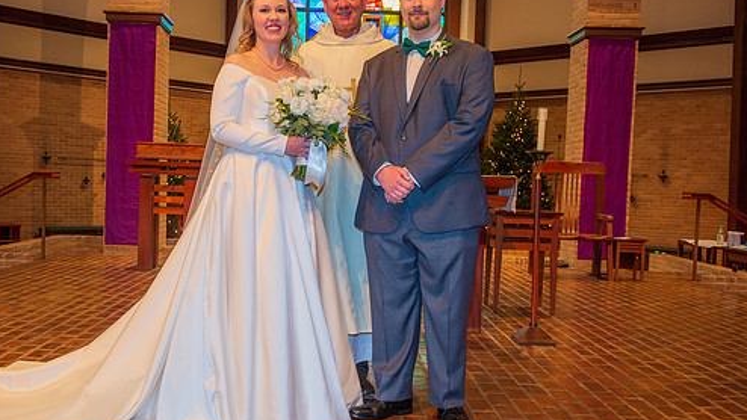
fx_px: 852
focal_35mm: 43
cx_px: 327
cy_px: 222
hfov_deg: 47.2
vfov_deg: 27.7
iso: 1600
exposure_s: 1/125
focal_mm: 35
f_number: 5.6
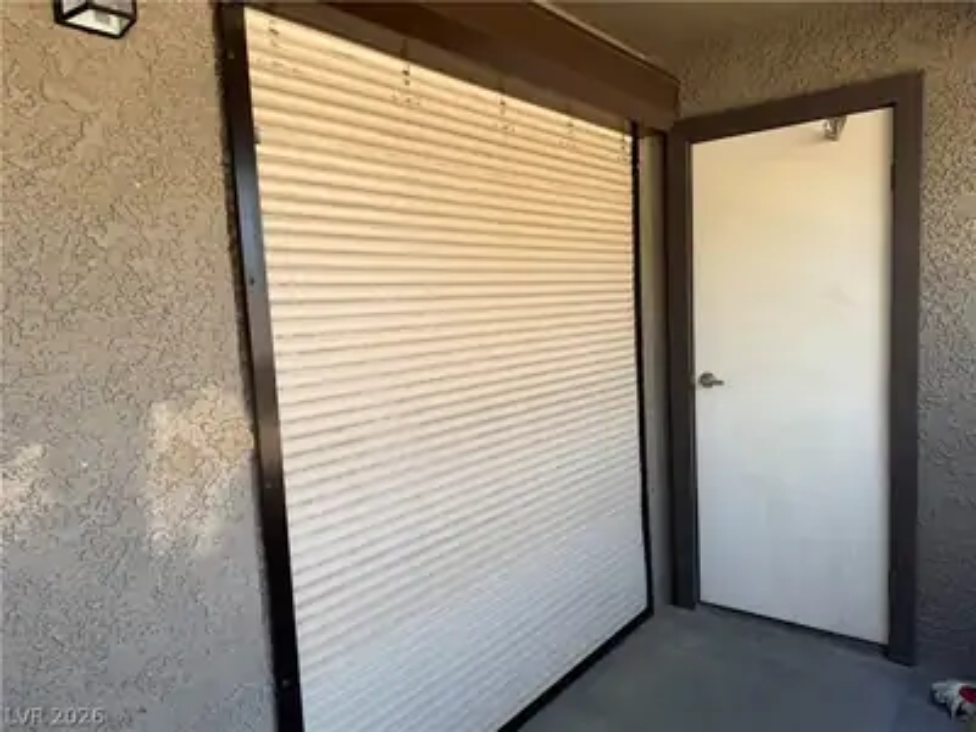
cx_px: 488
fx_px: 677
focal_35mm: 24
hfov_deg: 71.6
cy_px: 366
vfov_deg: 56.8
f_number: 1.78
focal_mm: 6.76
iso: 64
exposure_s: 1/153
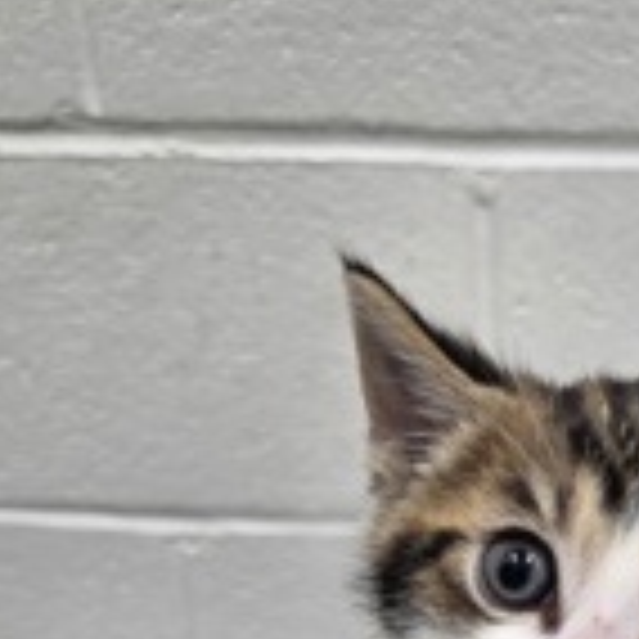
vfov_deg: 24.2
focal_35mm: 60
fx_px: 1253
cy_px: 878
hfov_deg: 27.8
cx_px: 542
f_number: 1.8
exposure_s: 1/50
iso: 80
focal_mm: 5.4
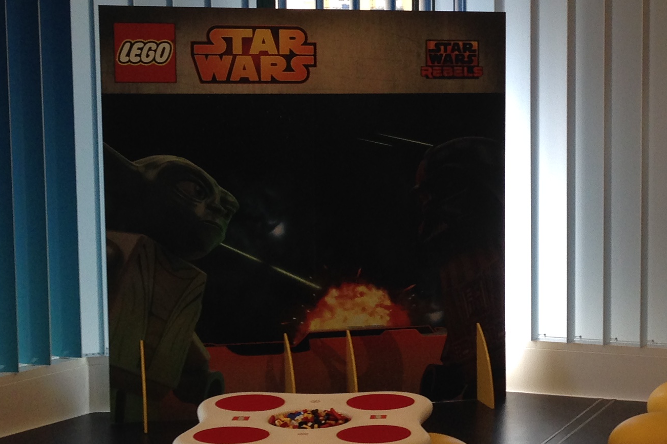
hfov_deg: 23.4
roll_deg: -0.4
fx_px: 1593
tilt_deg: -5.7
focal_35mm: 86
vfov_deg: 15.9
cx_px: 511
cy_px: 215
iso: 80
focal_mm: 4.12
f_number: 2.4
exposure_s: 1/120
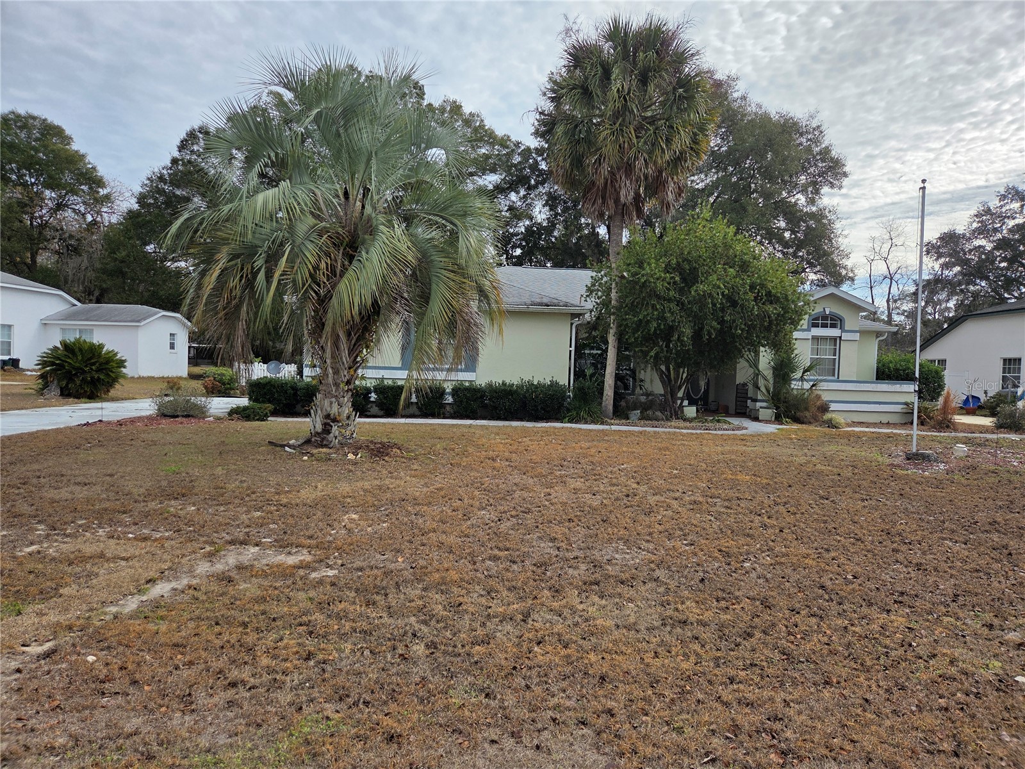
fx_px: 681
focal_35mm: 23
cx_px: 512
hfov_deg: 73.9
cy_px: 384
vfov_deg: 58.9
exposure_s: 1/7075
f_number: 1.8
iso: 80
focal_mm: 5.4
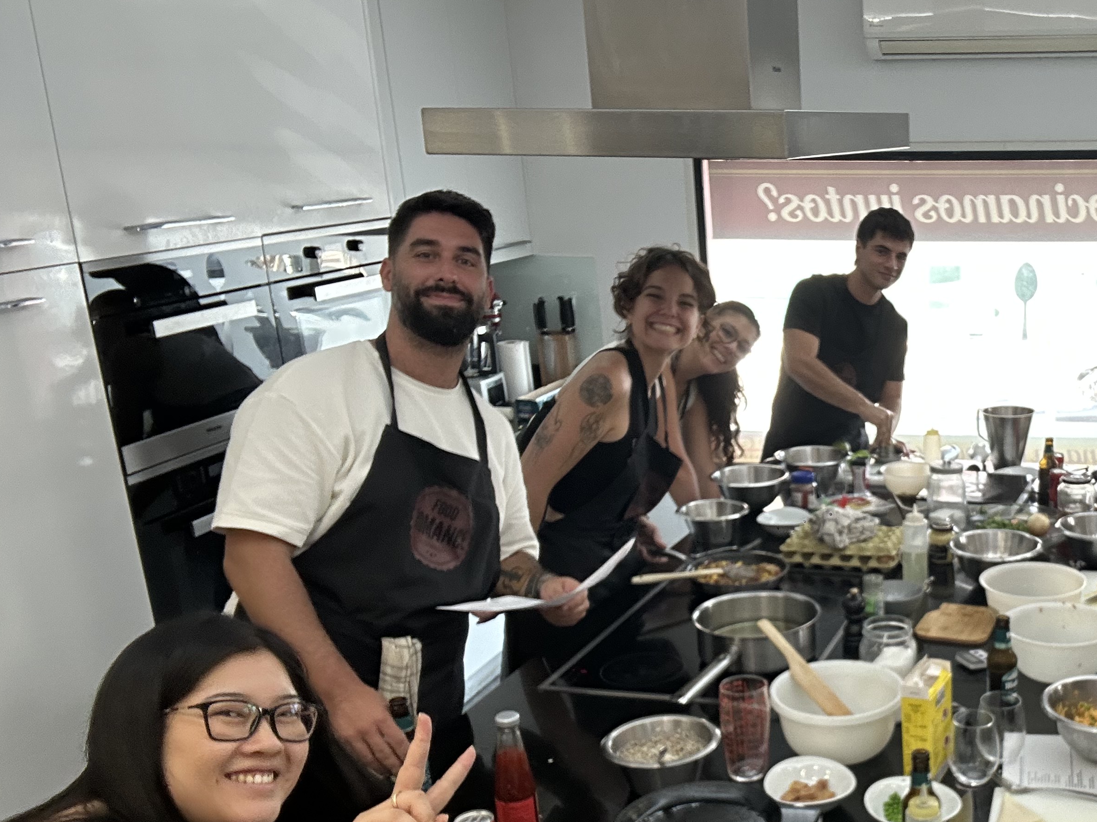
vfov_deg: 36.3
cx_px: 902
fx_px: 1236
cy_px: 566
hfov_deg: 45.1
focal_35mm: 39
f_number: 1.9
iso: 64
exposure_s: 1/50
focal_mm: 2.69
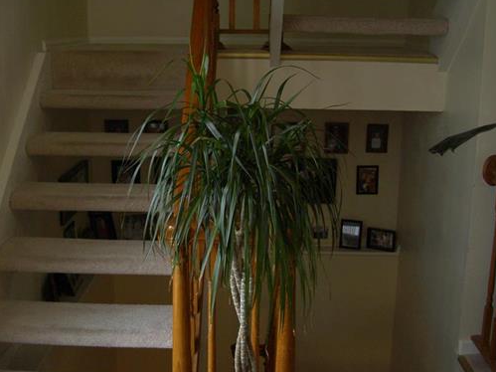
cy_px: 197
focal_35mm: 50
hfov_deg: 38.1
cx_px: 205
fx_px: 716
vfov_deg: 29.1
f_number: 2.8
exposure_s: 1/59.5
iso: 100
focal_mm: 8
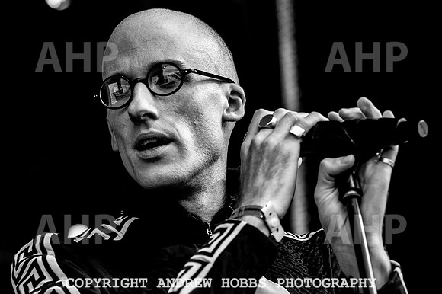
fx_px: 2449
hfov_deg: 10.3
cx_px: 190
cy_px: 126
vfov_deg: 6.9
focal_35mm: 200
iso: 2200
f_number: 5.6
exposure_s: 1/1000
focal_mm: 175
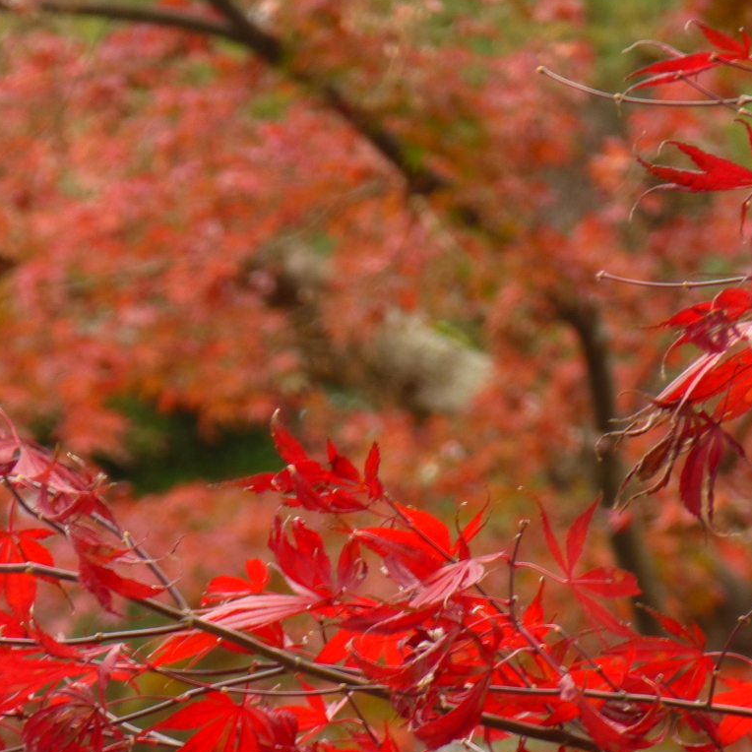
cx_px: 294
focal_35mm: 888
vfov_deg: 2.0
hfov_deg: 2.0
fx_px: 21825
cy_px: 585
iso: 100
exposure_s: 1/30
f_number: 6.4
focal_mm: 86
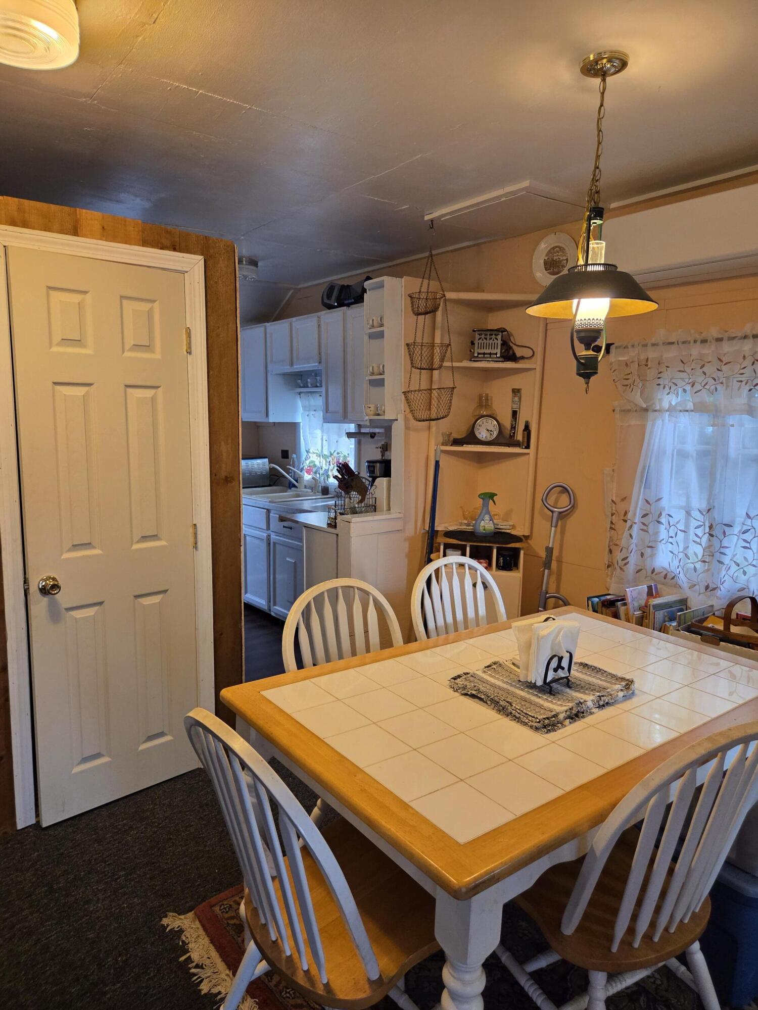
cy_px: 505
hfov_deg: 58.9
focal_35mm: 23
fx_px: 672
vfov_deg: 73.9
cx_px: 379
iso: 400
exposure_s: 1/120
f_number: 1.8
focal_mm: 5.4
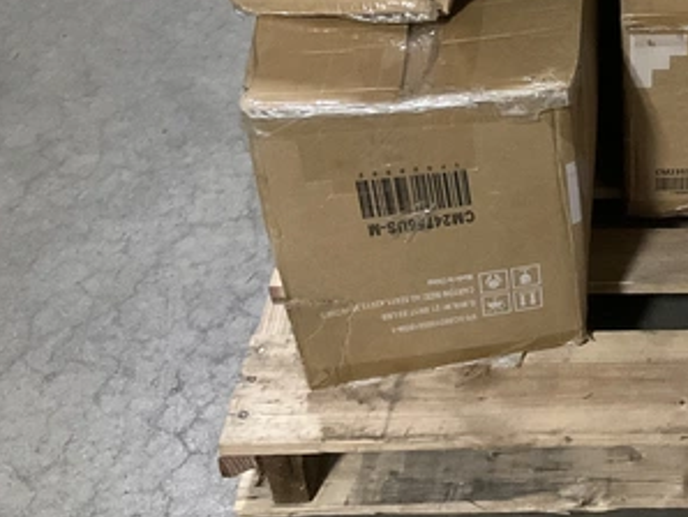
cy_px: -31
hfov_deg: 24.7
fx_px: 1452
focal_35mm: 73
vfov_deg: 19.5
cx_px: 766
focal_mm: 3
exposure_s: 1/30
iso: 400
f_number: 1.8
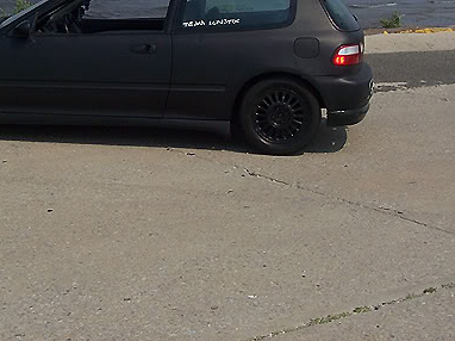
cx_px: 147
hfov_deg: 25.2
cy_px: 75
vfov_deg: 19.0
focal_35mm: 77
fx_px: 1011
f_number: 5.6
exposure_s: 1/1000
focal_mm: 7
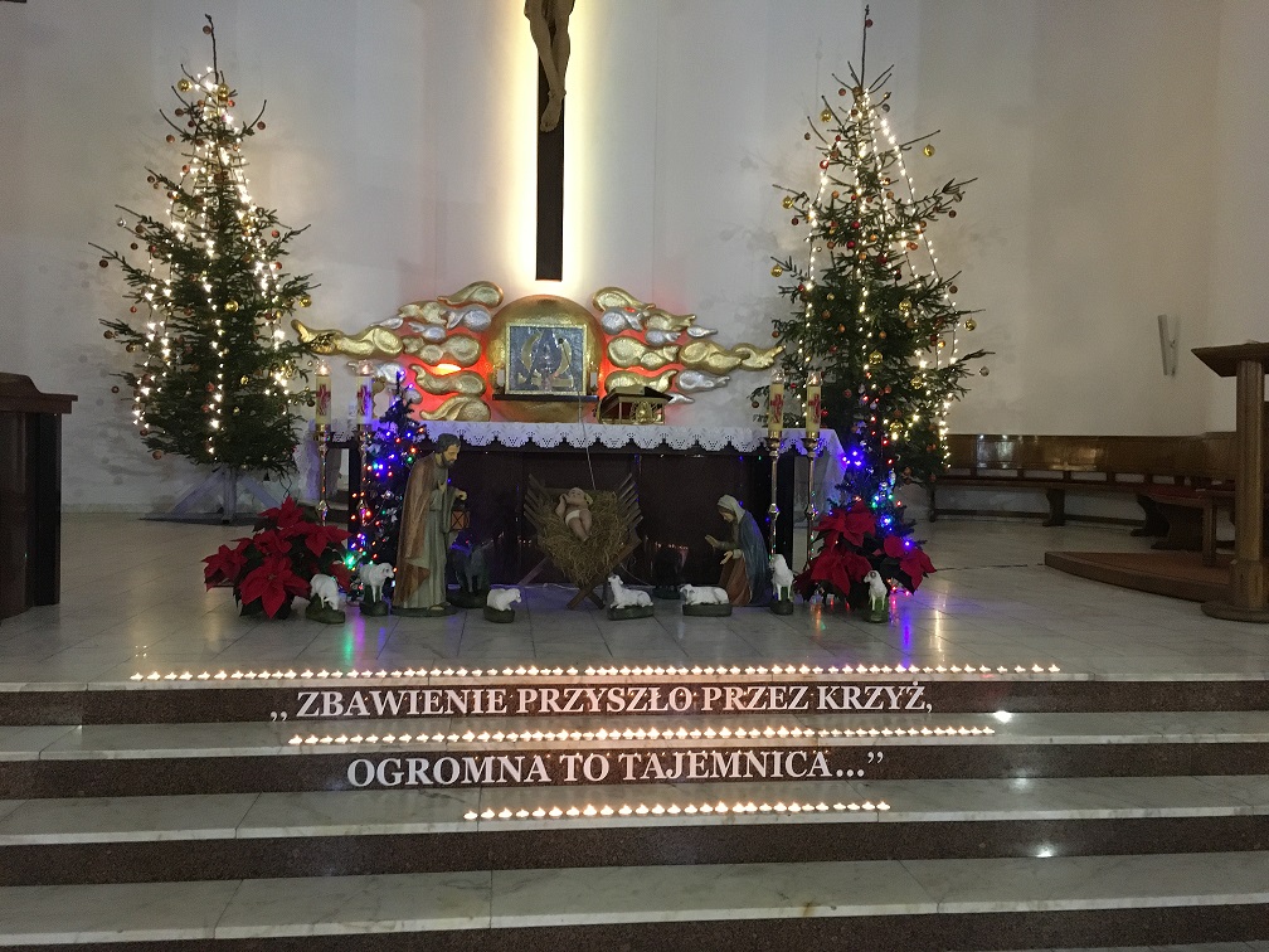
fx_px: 1063
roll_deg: -1.0
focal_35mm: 29
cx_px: 634
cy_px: 476
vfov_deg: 48.2
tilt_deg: -0.9
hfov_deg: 61.7
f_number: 2.2
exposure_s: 1/17
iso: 320
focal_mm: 4.15
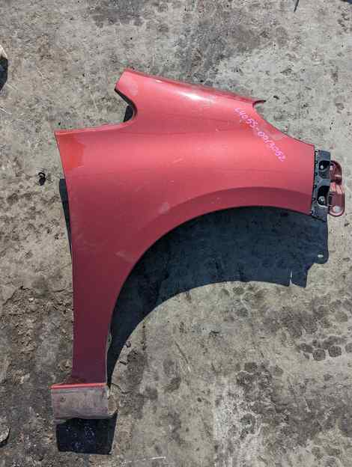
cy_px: 234
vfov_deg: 71.5
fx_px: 325
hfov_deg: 56.9
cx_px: 176
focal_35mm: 24
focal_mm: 6.81
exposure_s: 1/2762
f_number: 1.85
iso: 47
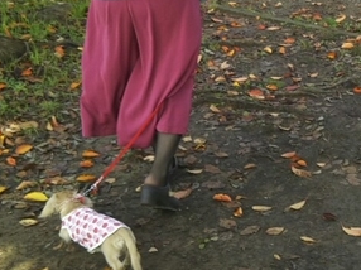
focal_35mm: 84
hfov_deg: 22.7
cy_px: 88
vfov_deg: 17.5
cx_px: 329
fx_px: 875
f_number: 2.2
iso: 25
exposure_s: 1/177
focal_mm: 4
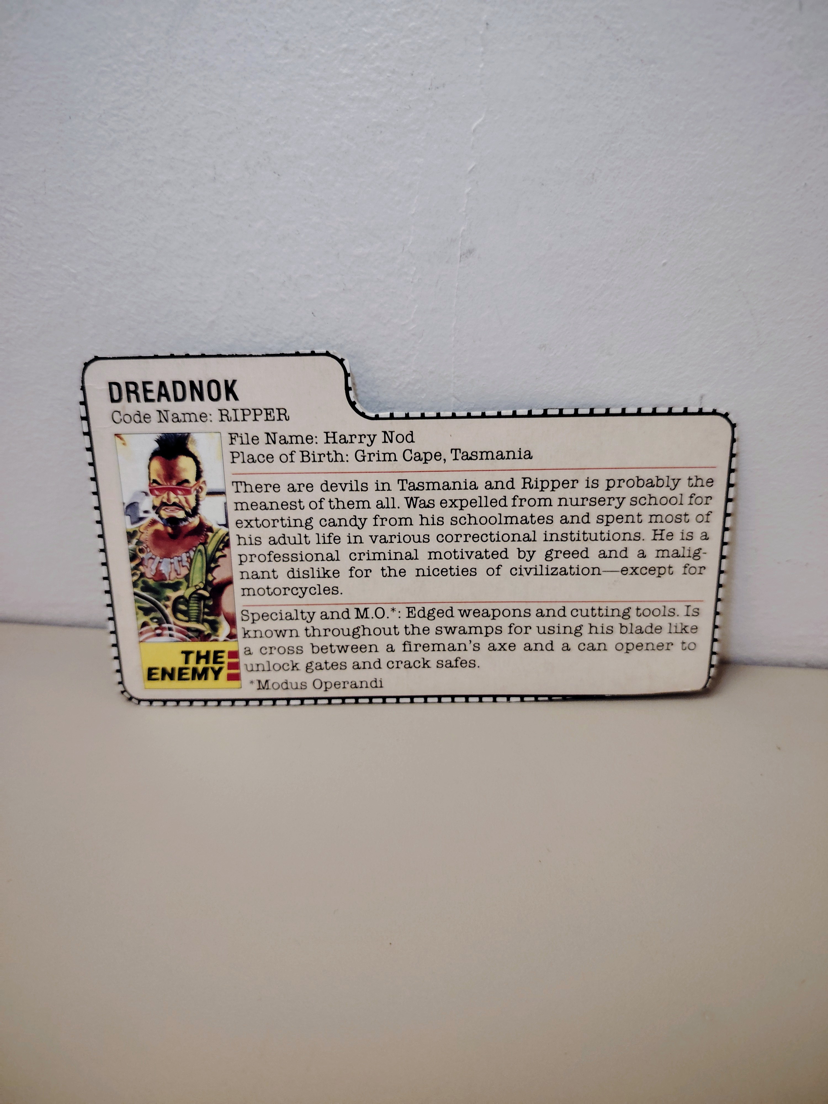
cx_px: 414
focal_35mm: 24
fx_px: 765
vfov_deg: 71.6
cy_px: 552
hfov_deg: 56.8
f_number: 1.75
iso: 1250
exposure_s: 1/50
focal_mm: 5.25
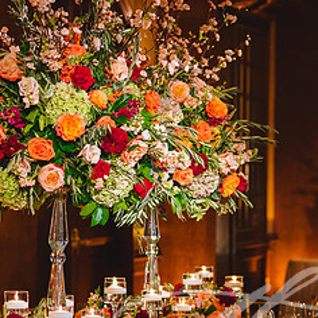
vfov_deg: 9.6
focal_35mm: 183
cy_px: 191
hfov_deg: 9.5
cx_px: 239
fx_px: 1902
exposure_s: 1/100
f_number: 3.2
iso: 1600
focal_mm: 85
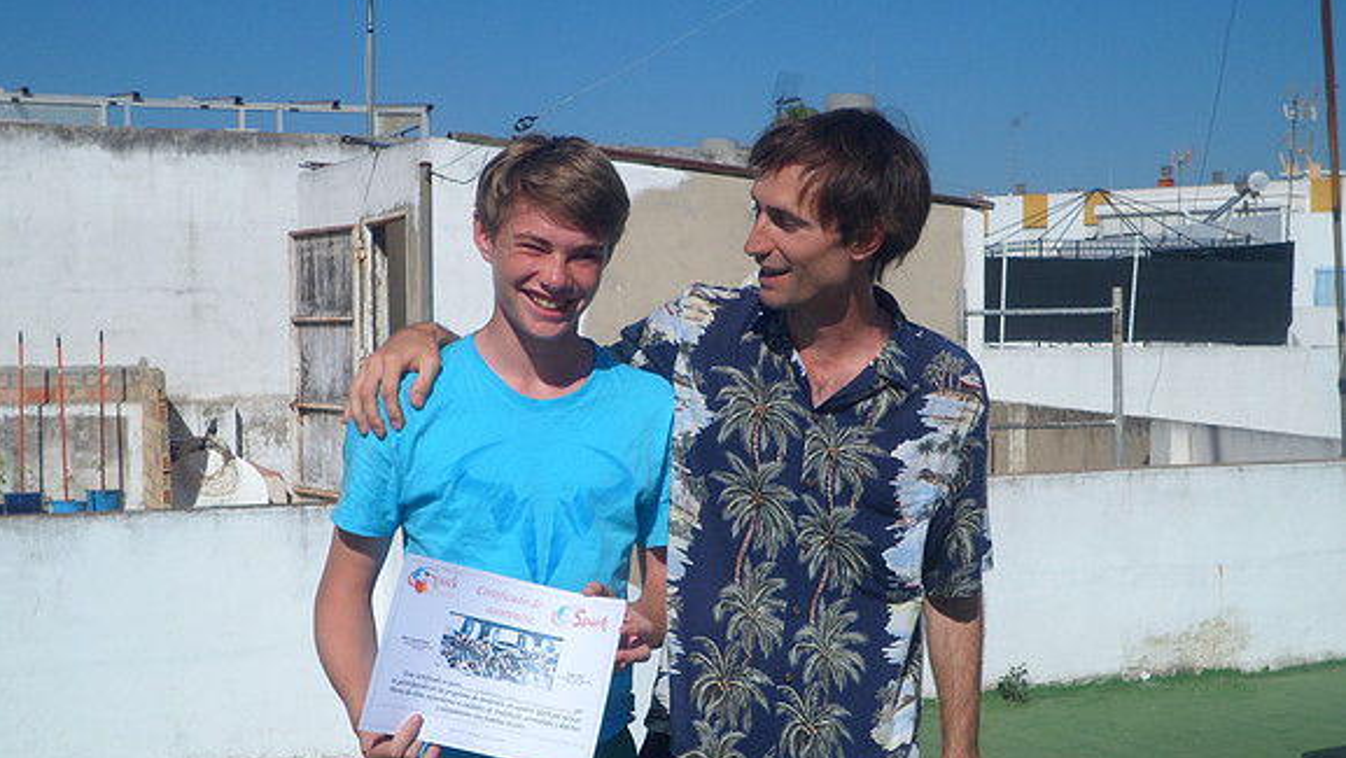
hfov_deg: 44.6
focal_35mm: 46
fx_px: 1642
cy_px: 489
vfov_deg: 25.9
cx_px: 674
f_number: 11.9
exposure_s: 1/250
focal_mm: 7.8
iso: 80
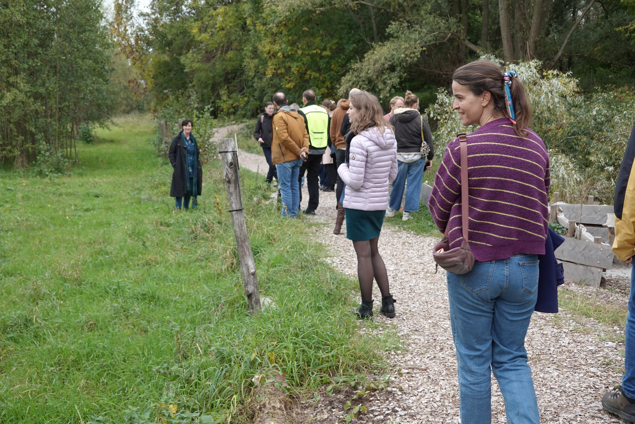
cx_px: 318
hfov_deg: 41.9
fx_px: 829
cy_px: 212
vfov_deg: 28.6
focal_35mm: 47
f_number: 4
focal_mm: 17.53
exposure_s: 1/160
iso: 160
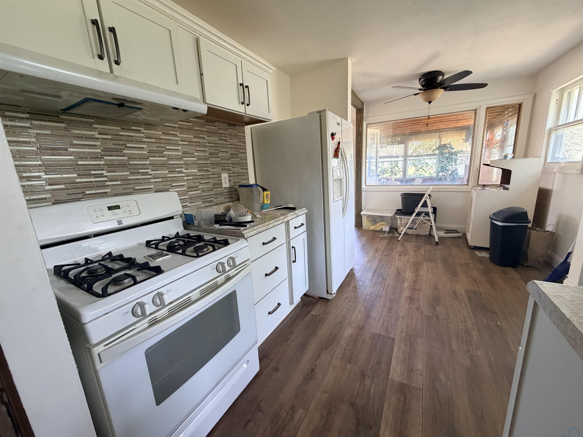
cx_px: 292
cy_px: 218
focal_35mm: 14
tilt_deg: -11.8
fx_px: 236
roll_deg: +4.2
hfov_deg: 102.1
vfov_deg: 85.7
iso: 320
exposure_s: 1/79
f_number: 2.2
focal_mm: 2.22
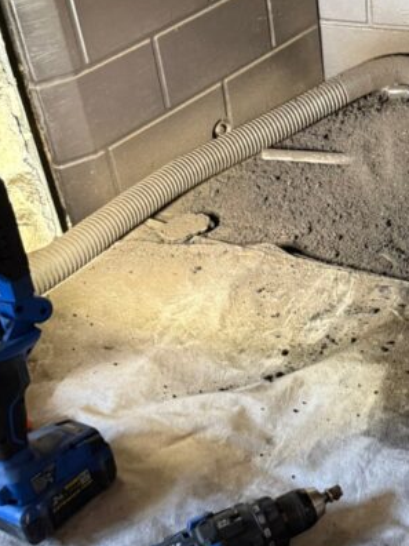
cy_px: 273
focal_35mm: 62
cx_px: 370
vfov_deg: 31.2
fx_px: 977
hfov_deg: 23.0
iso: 500
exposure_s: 1/50
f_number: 1.78
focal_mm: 6.76
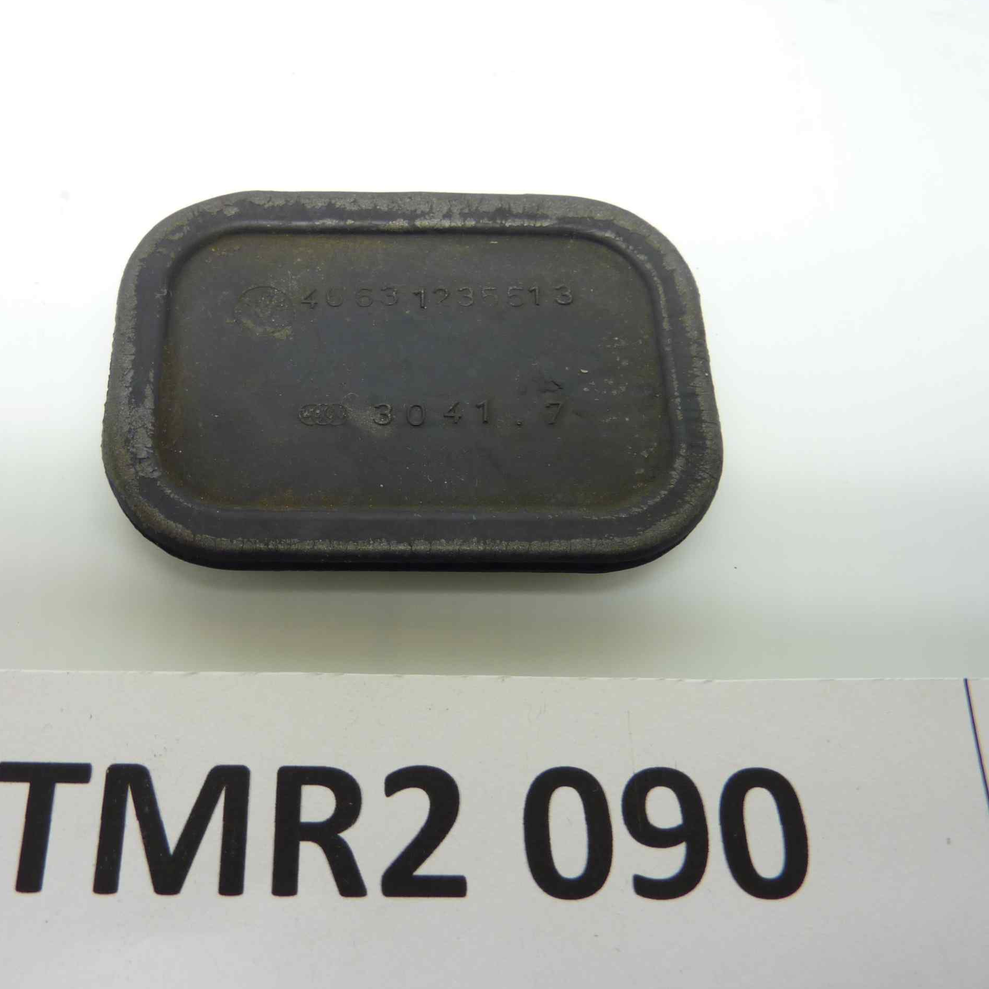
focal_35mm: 30
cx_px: 385
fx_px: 970
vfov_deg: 54.0
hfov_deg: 53.6
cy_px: 488
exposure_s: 1/15
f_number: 3.3
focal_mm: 4.1
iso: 80
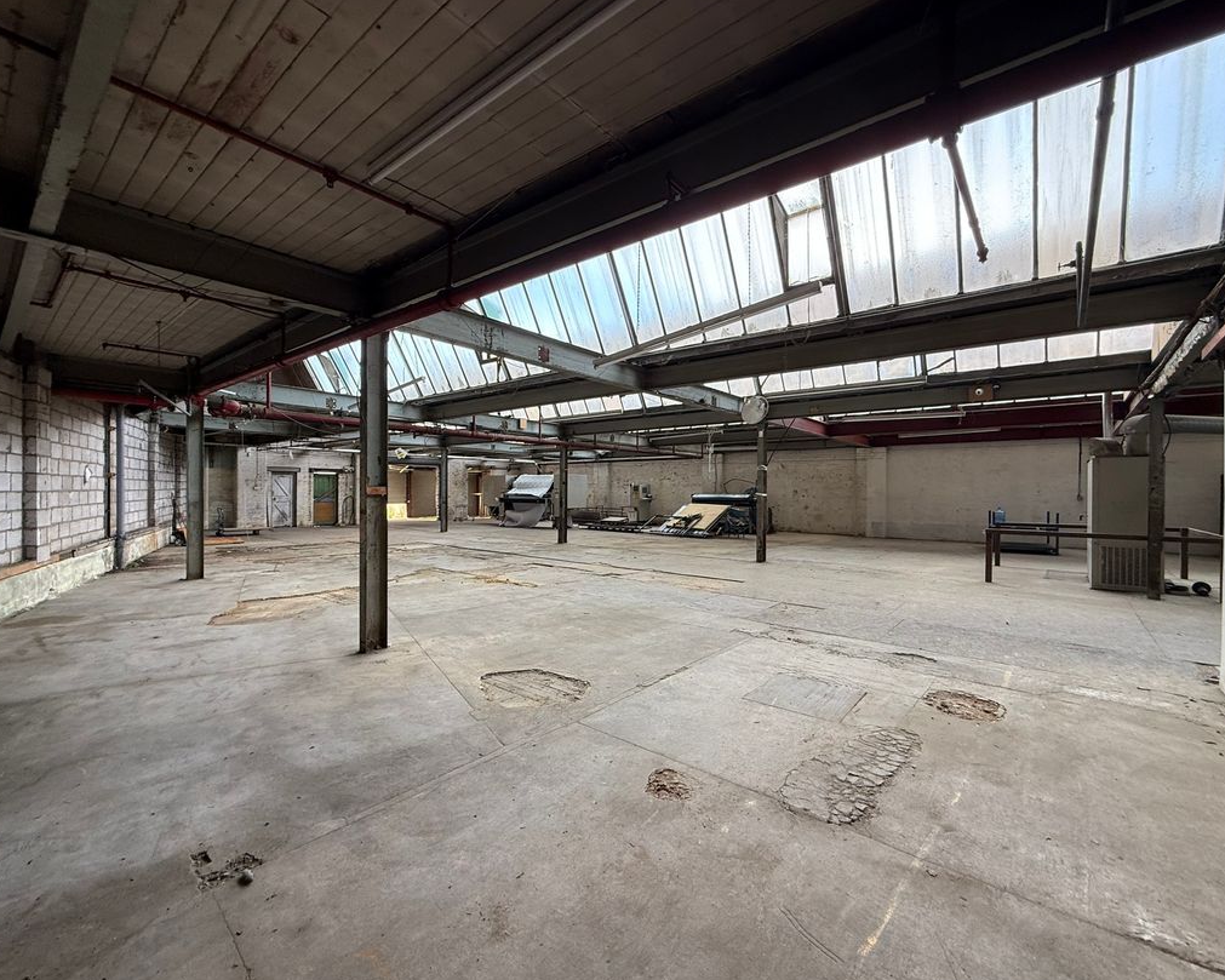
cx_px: 636
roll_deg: -1.0
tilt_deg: -1.5
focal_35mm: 15
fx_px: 544
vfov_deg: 84.0
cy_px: 492
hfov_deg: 96.7
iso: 80
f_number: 2.2
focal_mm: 2.22
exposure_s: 1/99
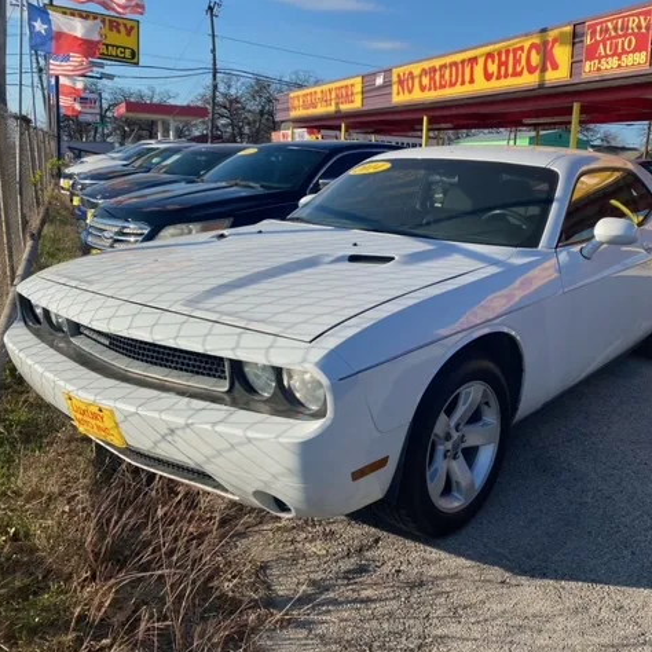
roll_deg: -3.1
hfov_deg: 51.9
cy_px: 329
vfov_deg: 52.5
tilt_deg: -12.5
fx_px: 661
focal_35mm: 31
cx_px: 411
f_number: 1.8
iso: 32
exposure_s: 1/2066
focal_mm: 4.25
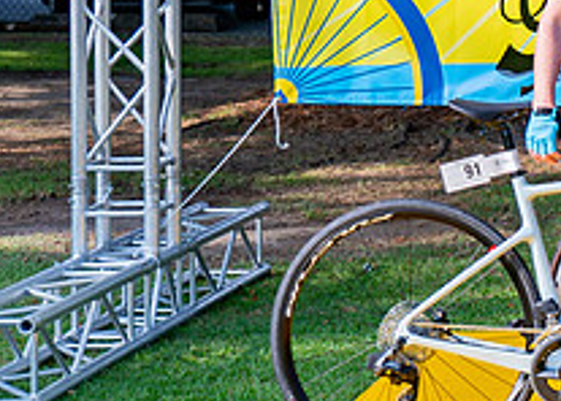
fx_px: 2550
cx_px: 883
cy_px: -93
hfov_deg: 11.9
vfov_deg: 8.9
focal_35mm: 160
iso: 125
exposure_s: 1/1250
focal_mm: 46
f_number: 2.8
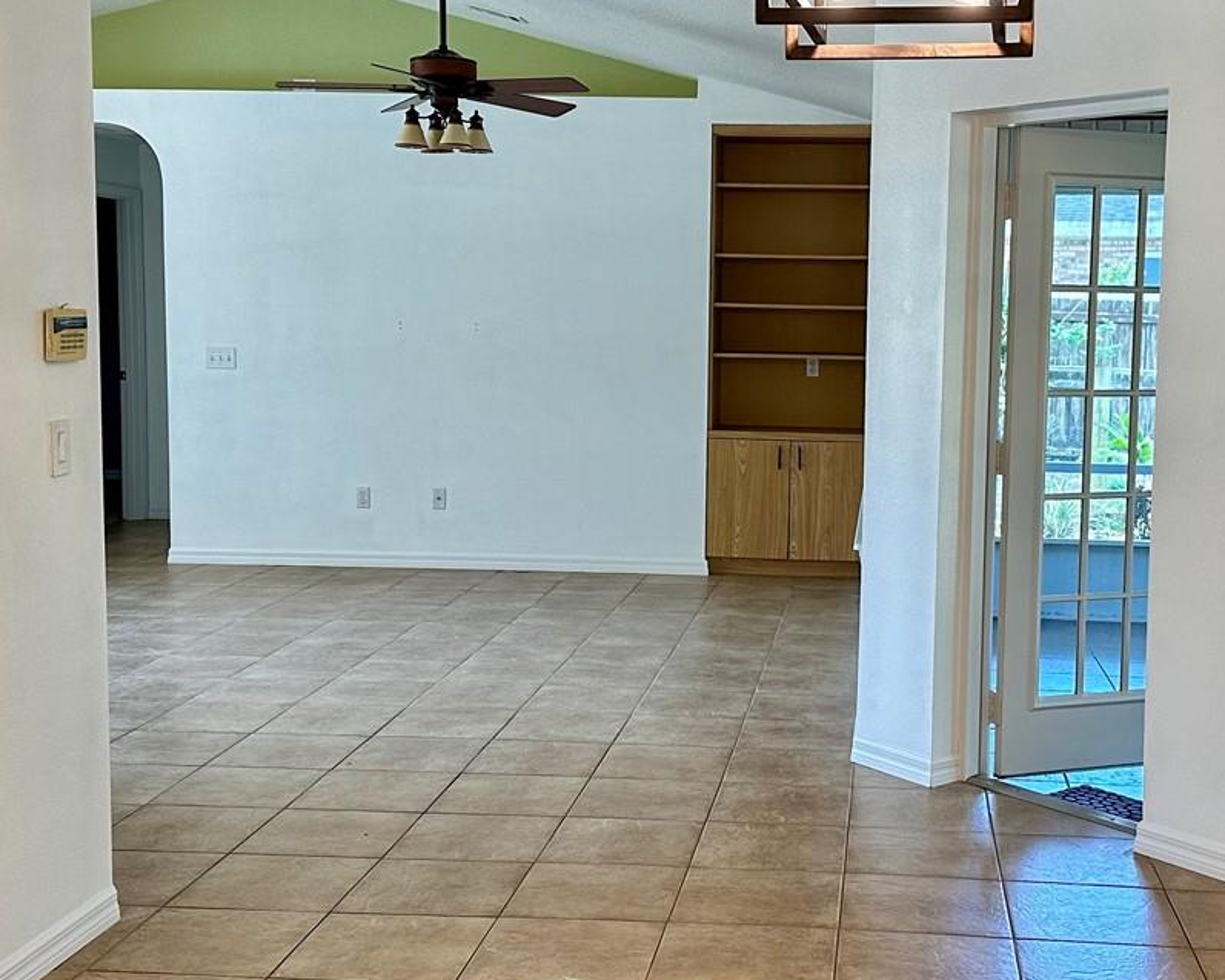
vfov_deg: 32.1
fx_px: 1704
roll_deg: -0.5
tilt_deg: -4.2
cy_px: 462
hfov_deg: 39.3
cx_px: 762
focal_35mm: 47
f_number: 1.78
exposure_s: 1/120
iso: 160
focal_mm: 6.86
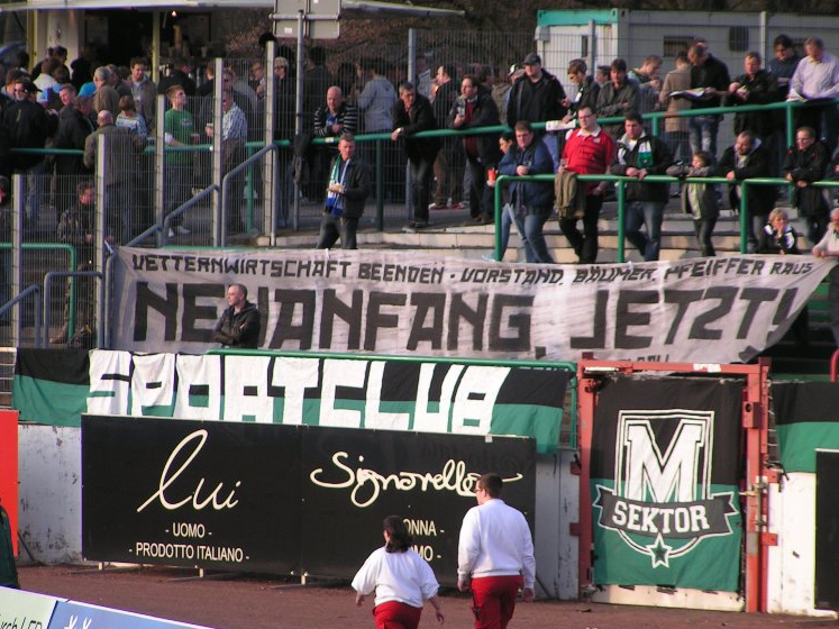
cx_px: 418
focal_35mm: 318
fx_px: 7706
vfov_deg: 4.7
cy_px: 321
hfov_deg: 6.2
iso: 50
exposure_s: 1/320
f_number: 3.5
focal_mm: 45.4
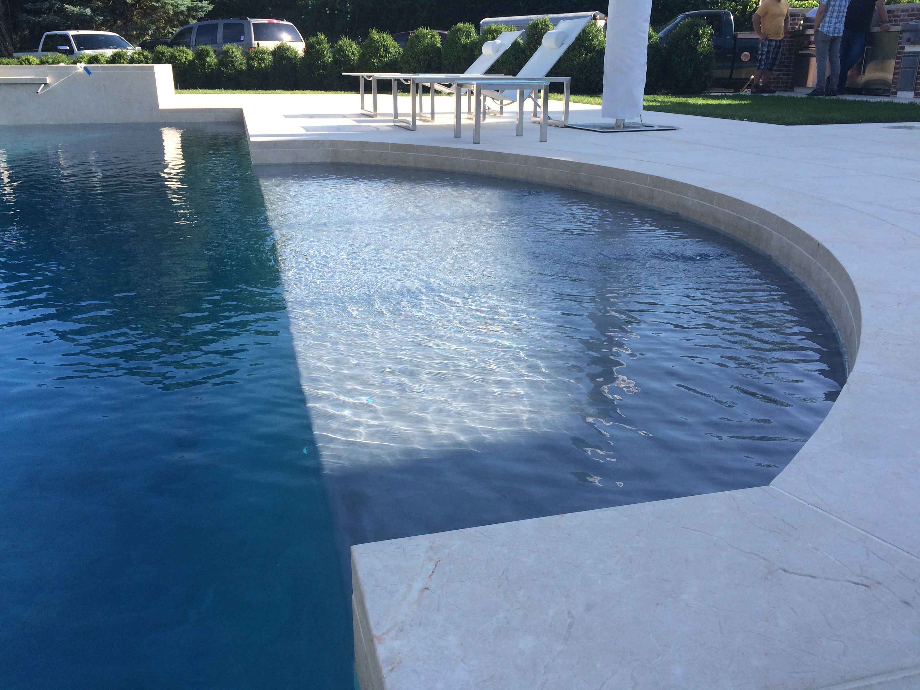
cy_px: 345
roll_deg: +1.7
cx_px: 460
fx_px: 771
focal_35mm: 29
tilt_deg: -18.7
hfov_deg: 61.7
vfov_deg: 48.2
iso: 32
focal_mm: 4.15
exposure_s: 1/838
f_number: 2.2
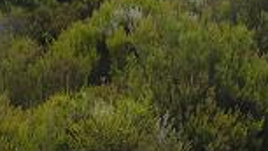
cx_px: 82
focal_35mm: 86
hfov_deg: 24.6
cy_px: -79
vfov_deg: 13.2
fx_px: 611
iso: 100
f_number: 2.8
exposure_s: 1/800
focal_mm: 6
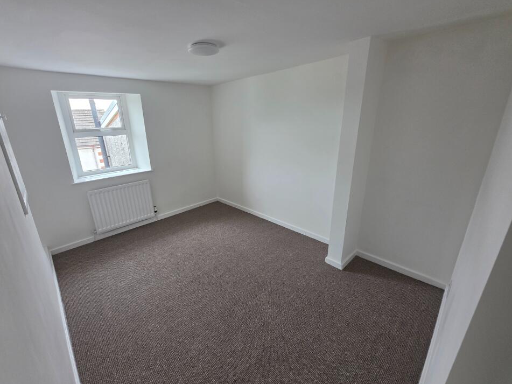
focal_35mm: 14
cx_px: 241
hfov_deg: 102.0
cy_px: 192
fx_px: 207
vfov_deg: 85.7
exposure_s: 1/100
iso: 80
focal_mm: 2.2
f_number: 1.9
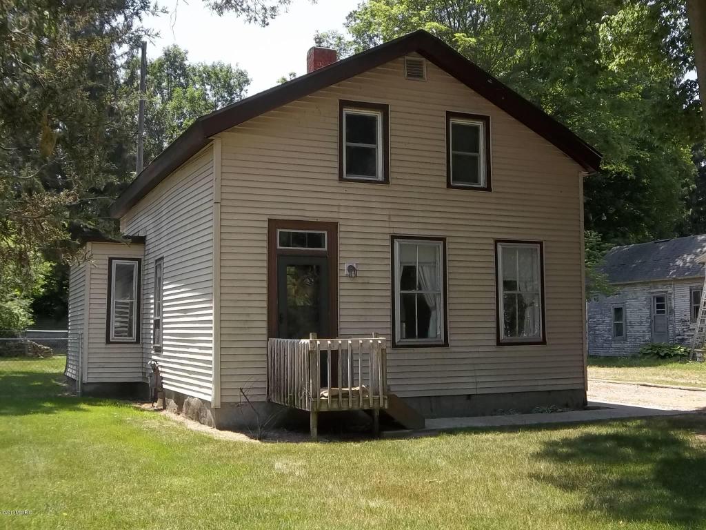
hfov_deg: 42.9
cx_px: 353
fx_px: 897
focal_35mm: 44
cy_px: 265
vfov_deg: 32.9
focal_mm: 7.8
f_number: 4.5
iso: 80
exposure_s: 1/250
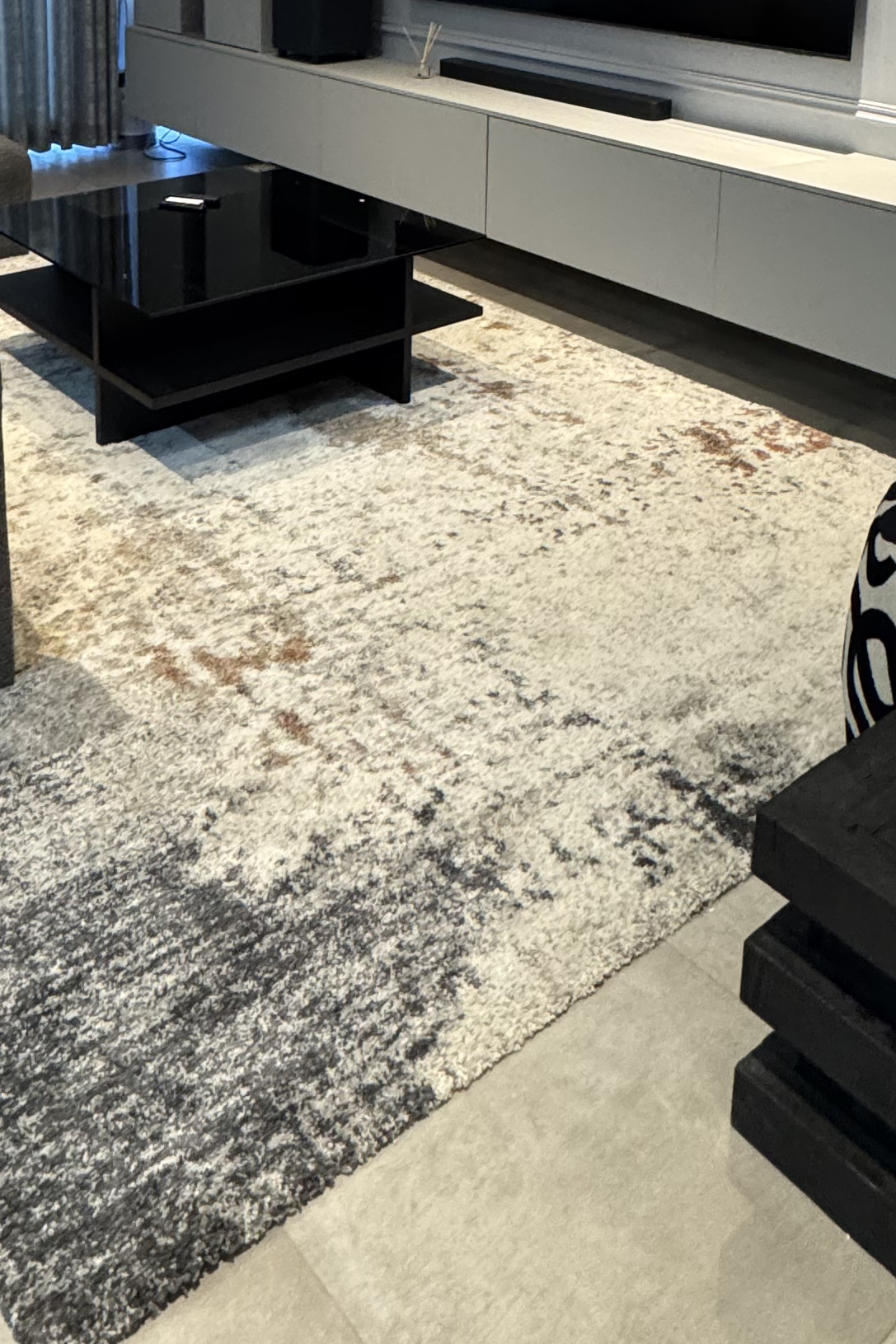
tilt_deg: -9.0
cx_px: 374
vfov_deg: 46.7
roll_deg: -1.0
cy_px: 81
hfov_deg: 36.8
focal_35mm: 36
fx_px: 1344
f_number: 2.2
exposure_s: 1/60
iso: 500
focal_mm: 2.22
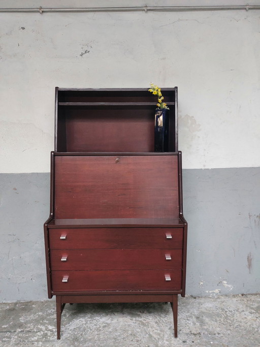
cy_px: 174
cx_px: 130
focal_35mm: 24
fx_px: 240
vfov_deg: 71.6
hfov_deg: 56.8
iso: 500
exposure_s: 1/24
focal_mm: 5.23
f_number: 1.8
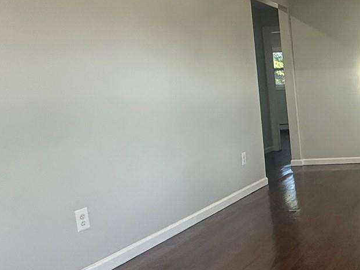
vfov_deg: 31.5
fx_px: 478
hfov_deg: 33.3
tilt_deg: -8.3
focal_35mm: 46
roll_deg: +2.3
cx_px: 436
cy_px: 150
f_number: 2.2
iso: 160
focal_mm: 2.22
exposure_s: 1/120
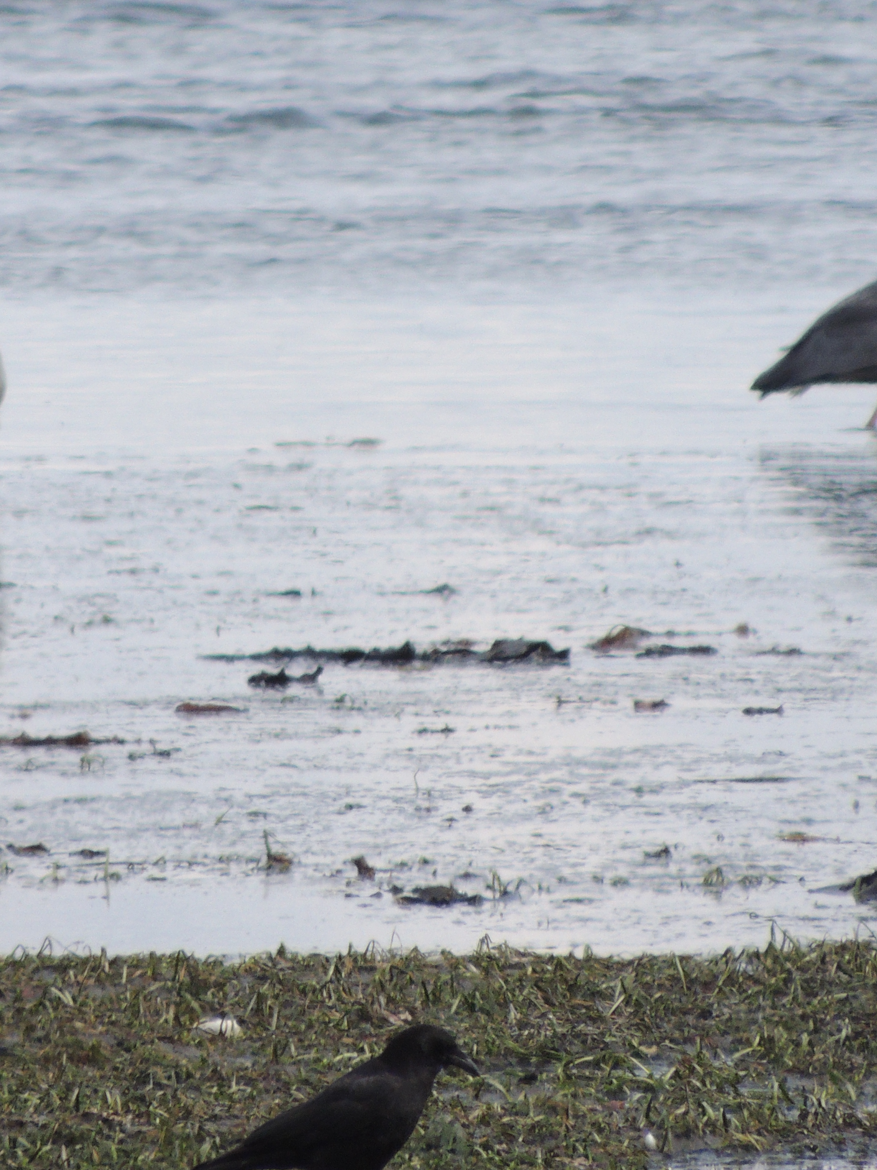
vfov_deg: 1.2
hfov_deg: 0.9
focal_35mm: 1618
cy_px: 398
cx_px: 438
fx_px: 54656
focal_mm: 180
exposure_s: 1/1000
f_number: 5.9
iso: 320
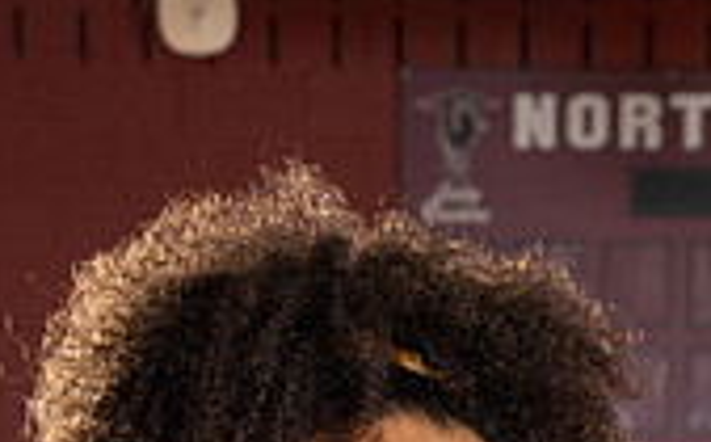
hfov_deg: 14.5
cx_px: 408
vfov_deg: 8.5
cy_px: 939
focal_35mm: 144
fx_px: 2786
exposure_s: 1/250
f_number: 8
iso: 500
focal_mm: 53
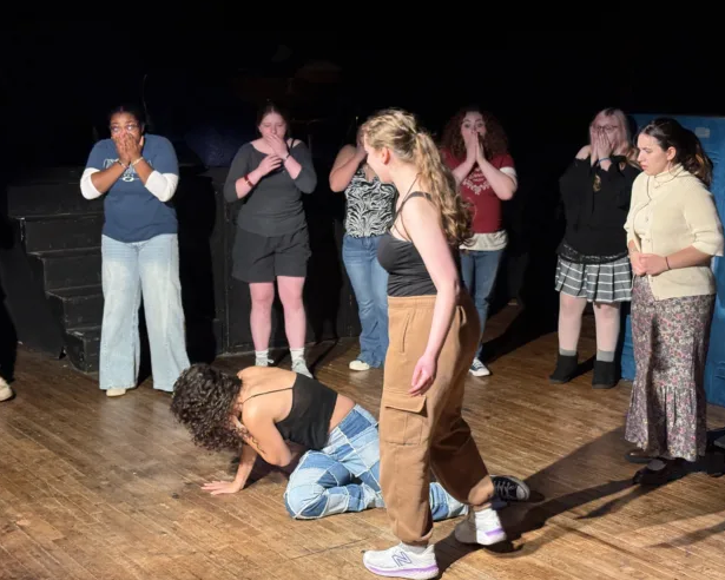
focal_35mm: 55
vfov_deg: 27.6
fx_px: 1180
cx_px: 372
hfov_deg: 34.1
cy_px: 288
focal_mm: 5.96
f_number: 1.6
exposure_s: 1/40
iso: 200
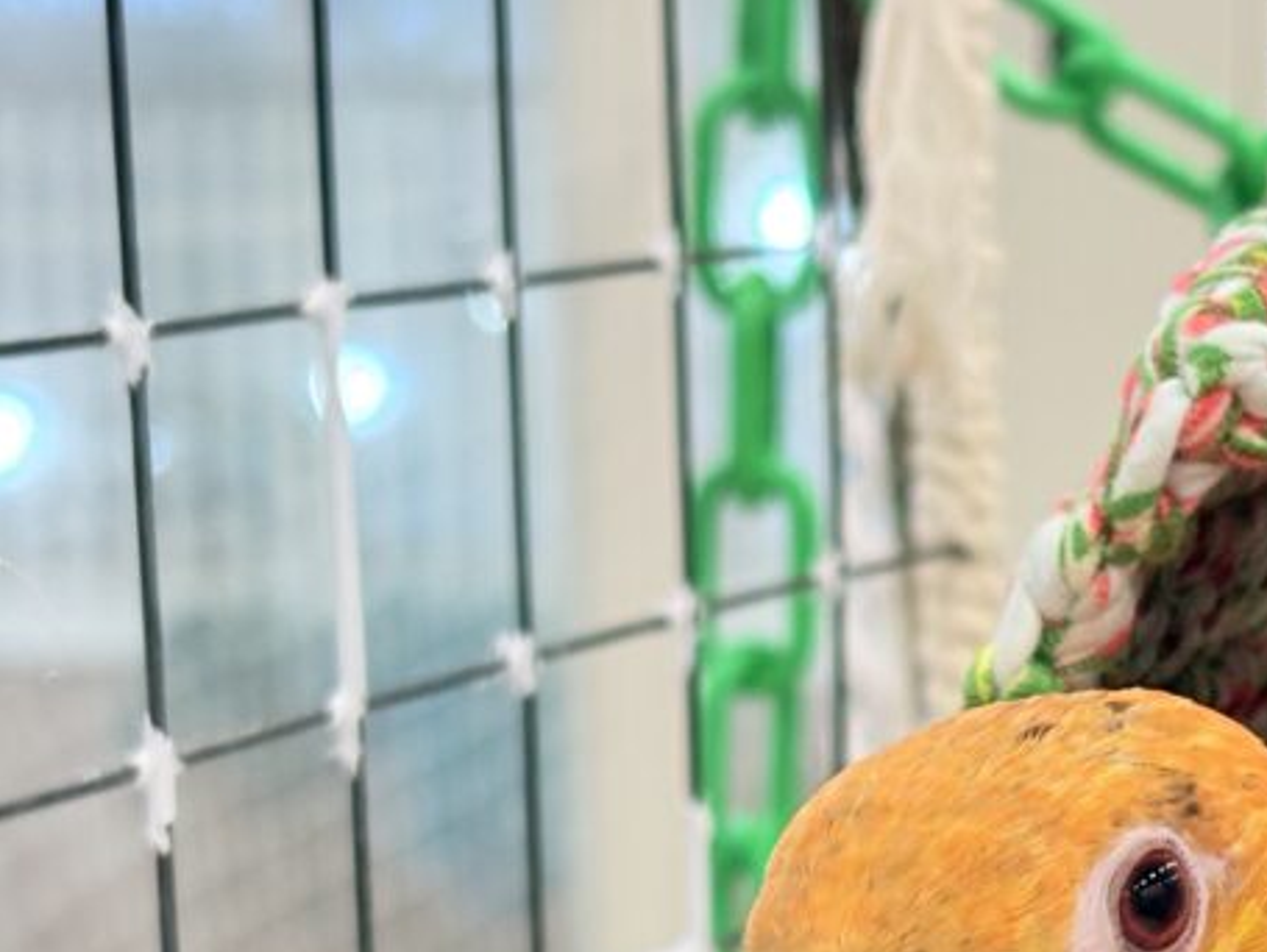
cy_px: 1072
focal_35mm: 137
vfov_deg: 10.7
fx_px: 5018
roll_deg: +0.9
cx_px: 1131
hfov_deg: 14.3
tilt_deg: -10.1
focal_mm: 5.96
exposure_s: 1/100
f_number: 1.6
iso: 125
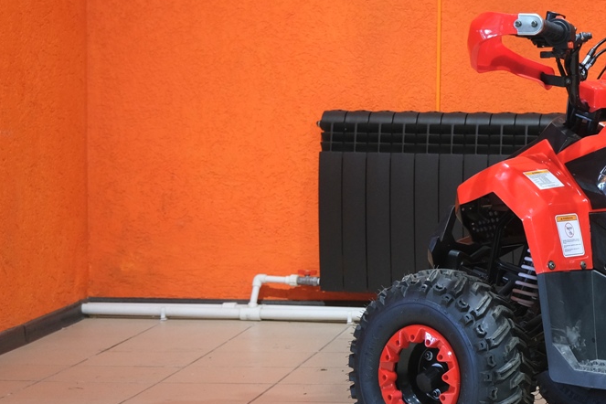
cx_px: 684
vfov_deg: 11.1
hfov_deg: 16.1
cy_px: 158
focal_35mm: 123
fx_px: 2070
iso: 1000
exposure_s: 1/60
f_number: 4
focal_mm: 34.2
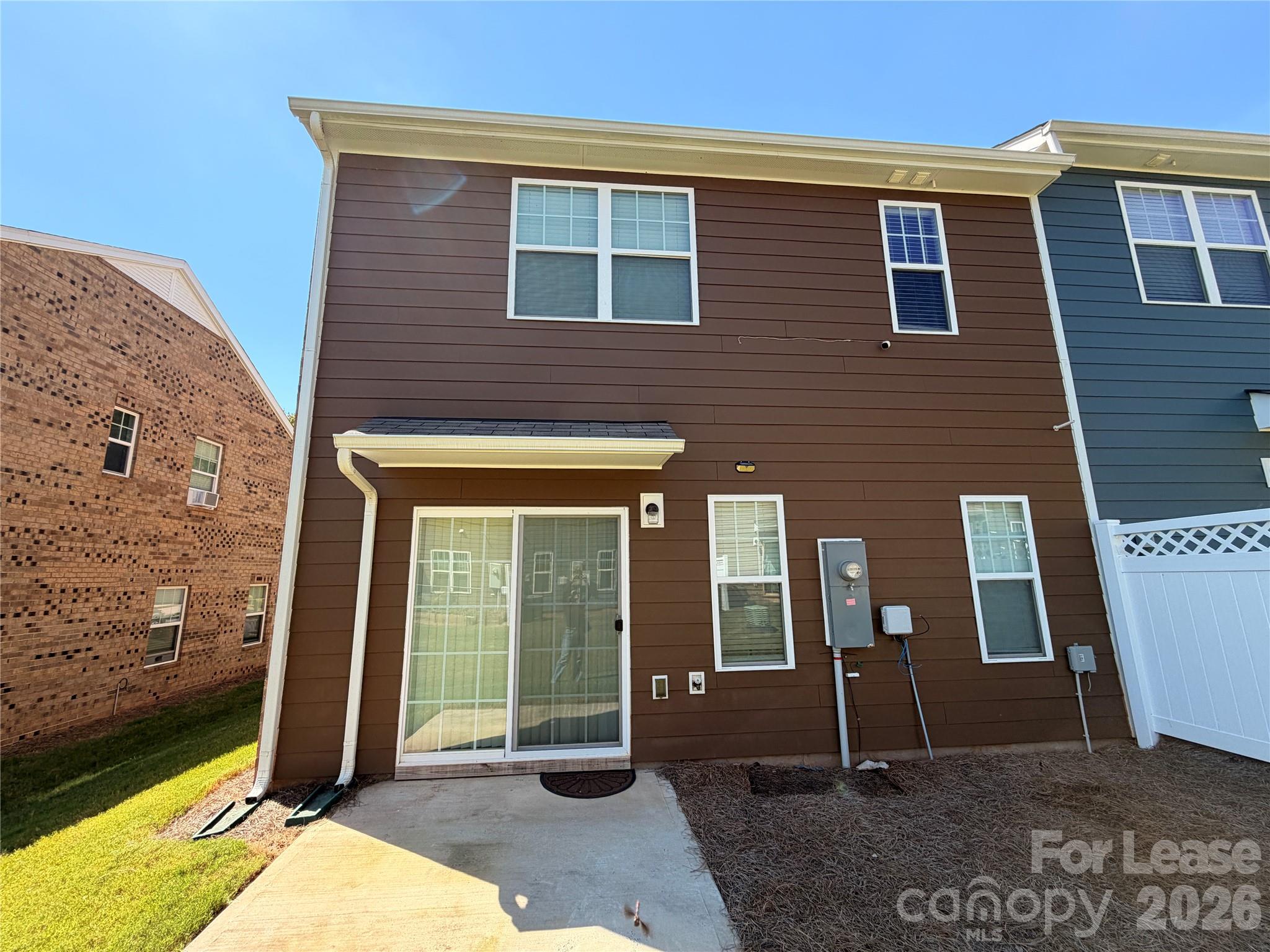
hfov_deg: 102.1
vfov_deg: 85.7
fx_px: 514
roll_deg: +1.1
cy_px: 476
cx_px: 635
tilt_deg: +10.0
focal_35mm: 14
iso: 40
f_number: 2.2
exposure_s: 1/564
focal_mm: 2.22
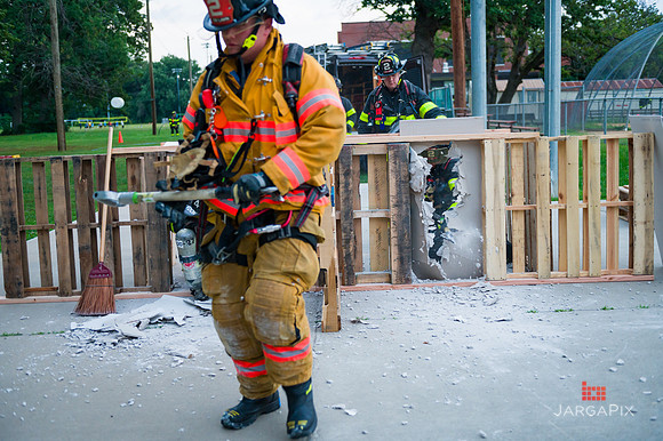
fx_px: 736
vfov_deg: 33.4
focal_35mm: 40
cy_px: 220
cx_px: 332
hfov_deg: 48.5
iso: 1600
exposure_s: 1/200
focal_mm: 40
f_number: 3.2
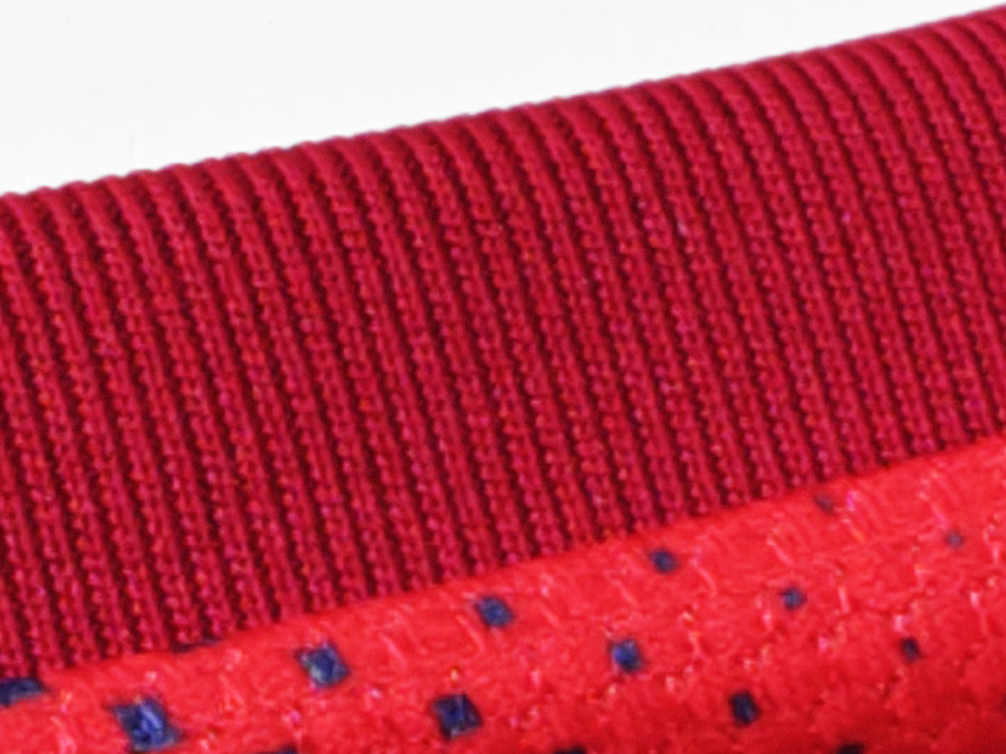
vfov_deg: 9.6
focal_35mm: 155
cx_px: 442
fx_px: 4503
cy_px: 413
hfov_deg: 12.7
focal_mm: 2.59
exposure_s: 1/50
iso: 122
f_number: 2.2
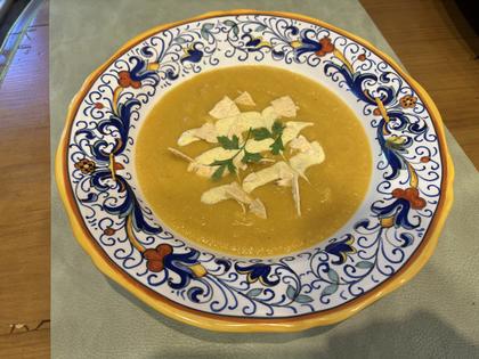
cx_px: 240
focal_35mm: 26
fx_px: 360
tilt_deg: -58.2
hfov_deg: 67.3
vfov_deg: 53.1
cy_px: 180
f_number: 1.6
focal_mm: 5.96
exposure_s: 1/60
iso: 100
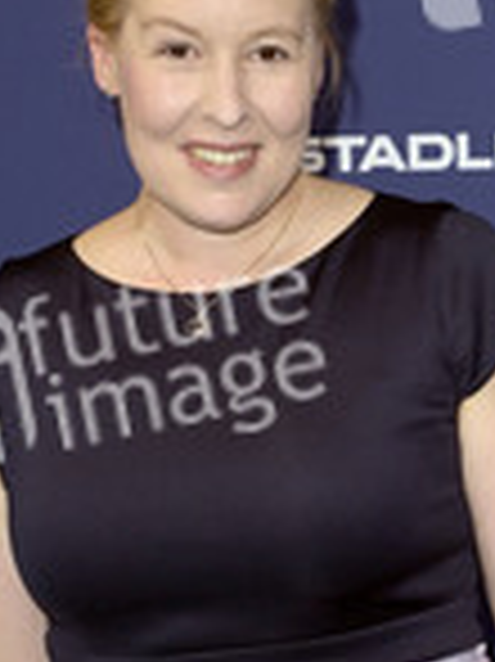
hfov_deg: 7.3
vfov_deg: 9.7
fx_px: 3895
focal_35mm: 204
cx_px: 225
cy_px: 599
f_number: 5.6
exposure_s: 1/250
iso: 800
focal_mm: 78
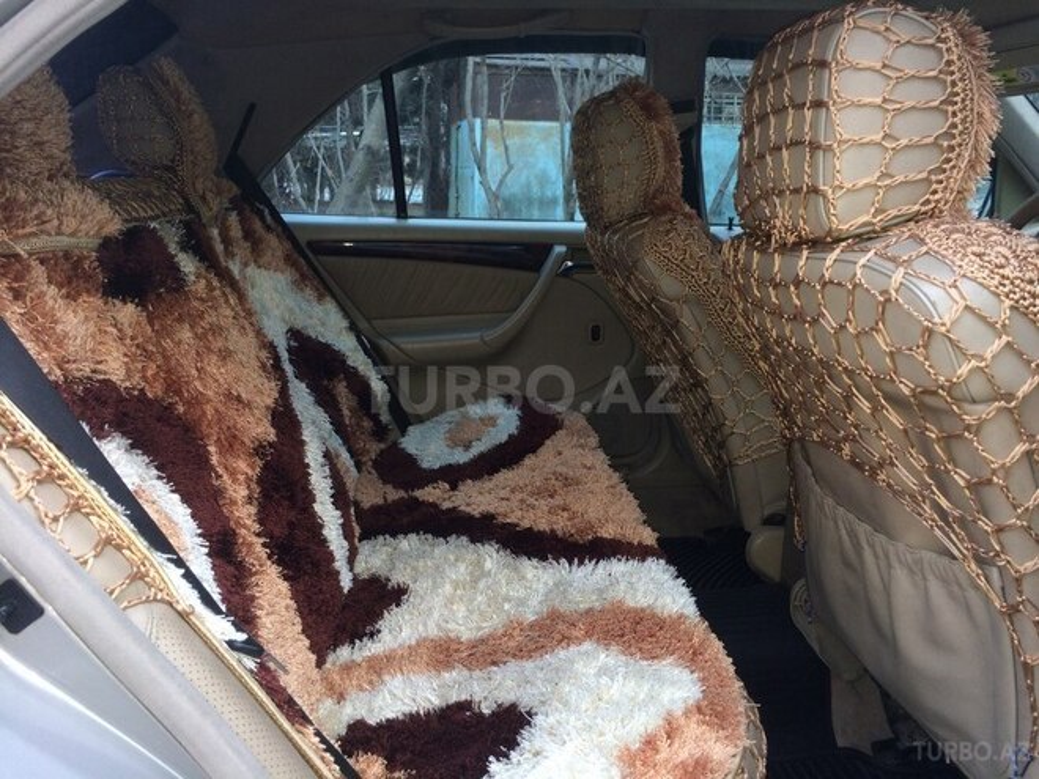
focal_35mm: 29
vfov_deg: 48.2
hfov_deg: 61.7
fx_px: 870
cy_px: 390
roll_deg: -3.1
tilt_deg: -13.9
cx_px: 520
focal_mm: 4.15
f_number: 2.2
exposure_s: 1/33
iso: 64
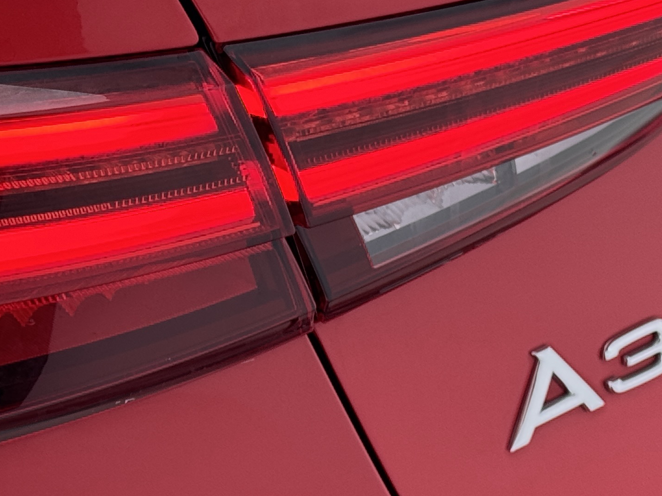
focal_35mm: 135
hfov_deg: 14.6
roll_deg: +2.1
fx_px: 2581
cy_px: 190
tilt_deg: -30.8
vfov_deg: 11.0
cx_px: 186
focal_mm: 6.76
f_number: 1.78
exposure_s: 1/100
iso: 50
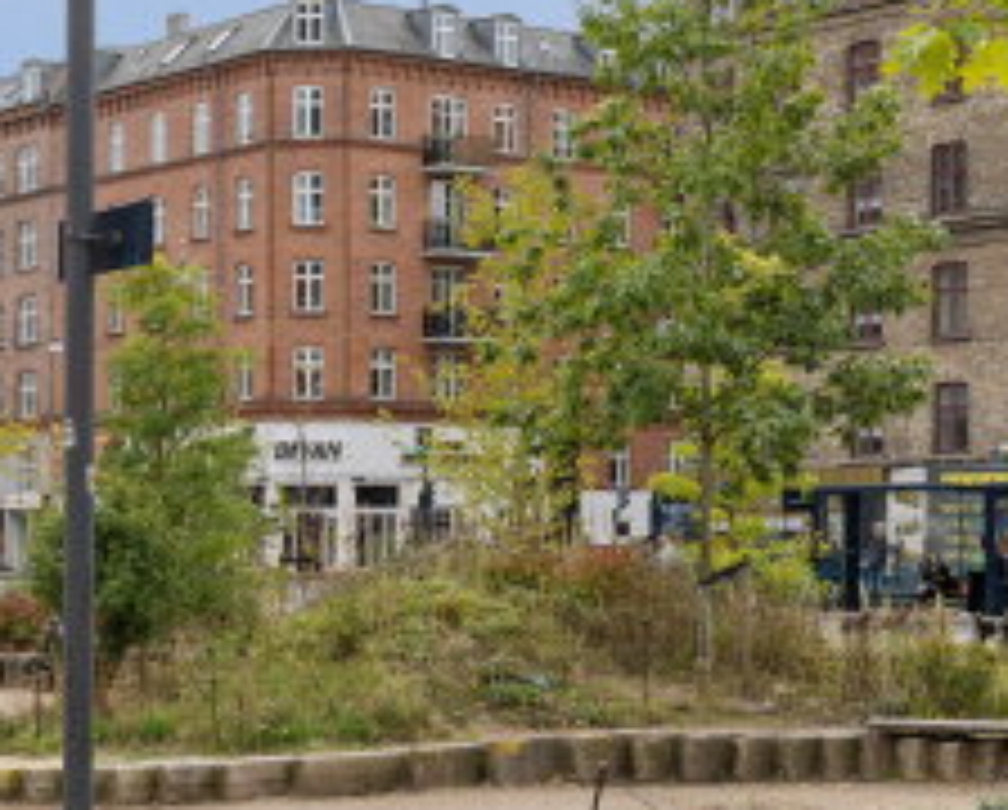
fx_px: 2476
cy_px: 470
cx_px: 360
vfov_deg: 18.6
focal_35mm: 83
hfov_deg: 22.9
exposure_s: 1/250
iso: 200
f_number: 9
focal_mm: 33
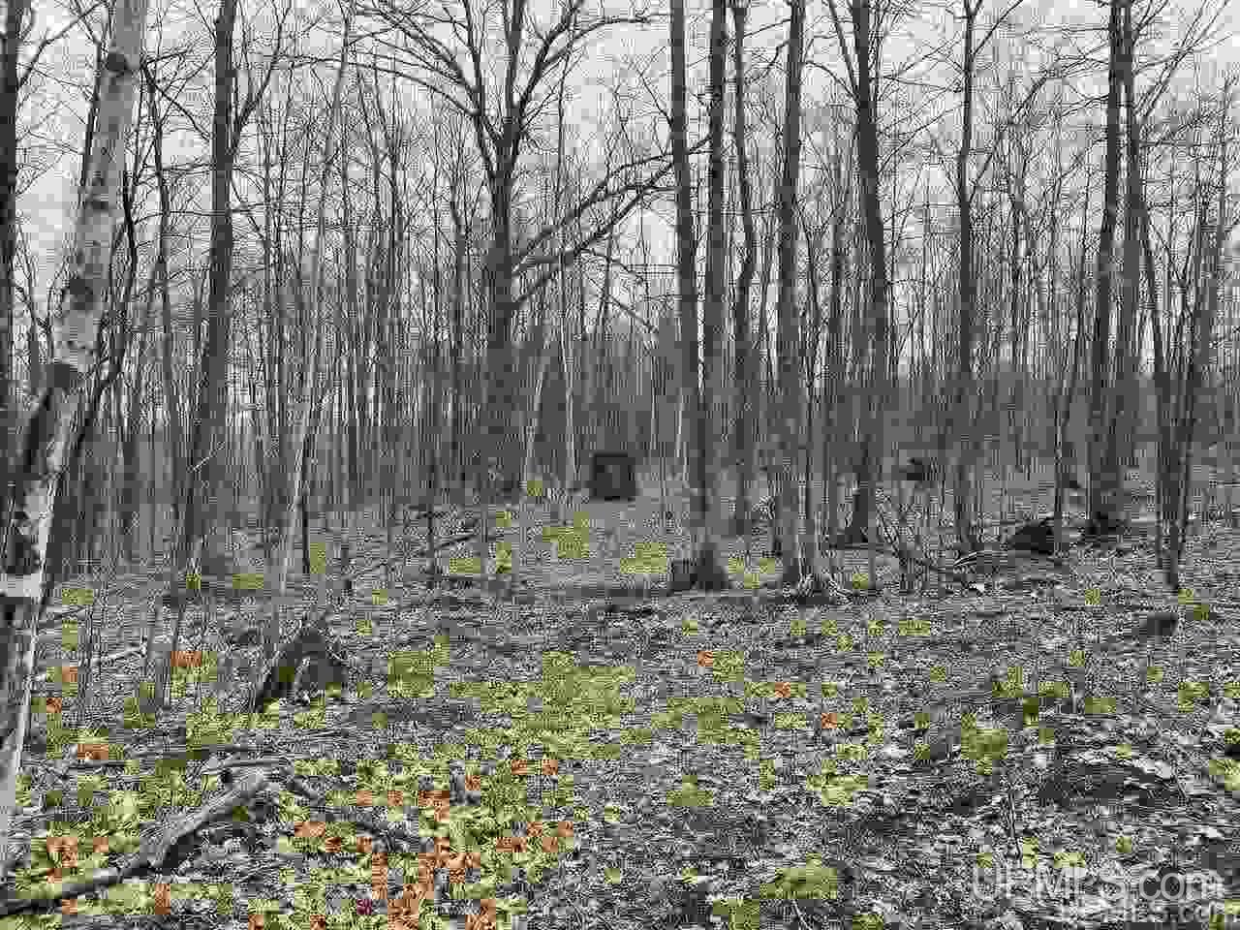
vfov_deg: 53.1
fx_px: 931
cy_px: 465
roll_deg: -0.3
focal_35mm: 26
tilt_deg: -4.6
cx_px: 620
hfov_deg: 67.3
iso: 32
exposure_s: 1/582
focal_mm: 4.25
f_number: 1.8
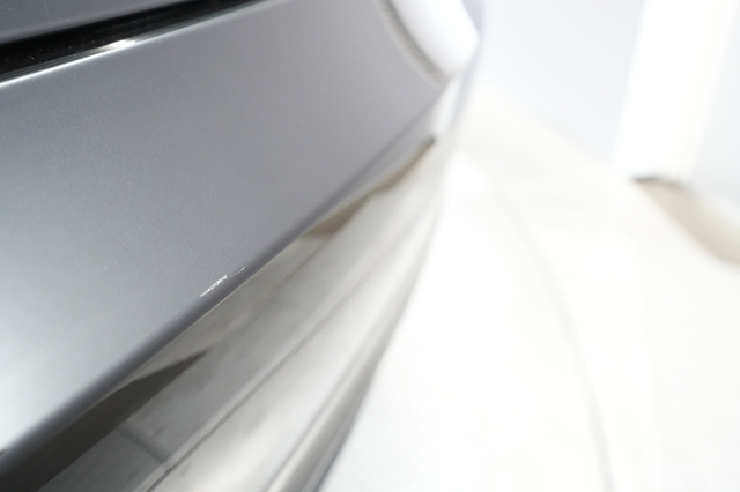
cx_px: 370
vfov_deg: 46.4
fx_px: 575
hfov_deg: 65.5
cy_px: 246
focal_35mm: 28
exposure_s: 1/100
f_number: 4.5
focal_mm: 28
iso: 6400
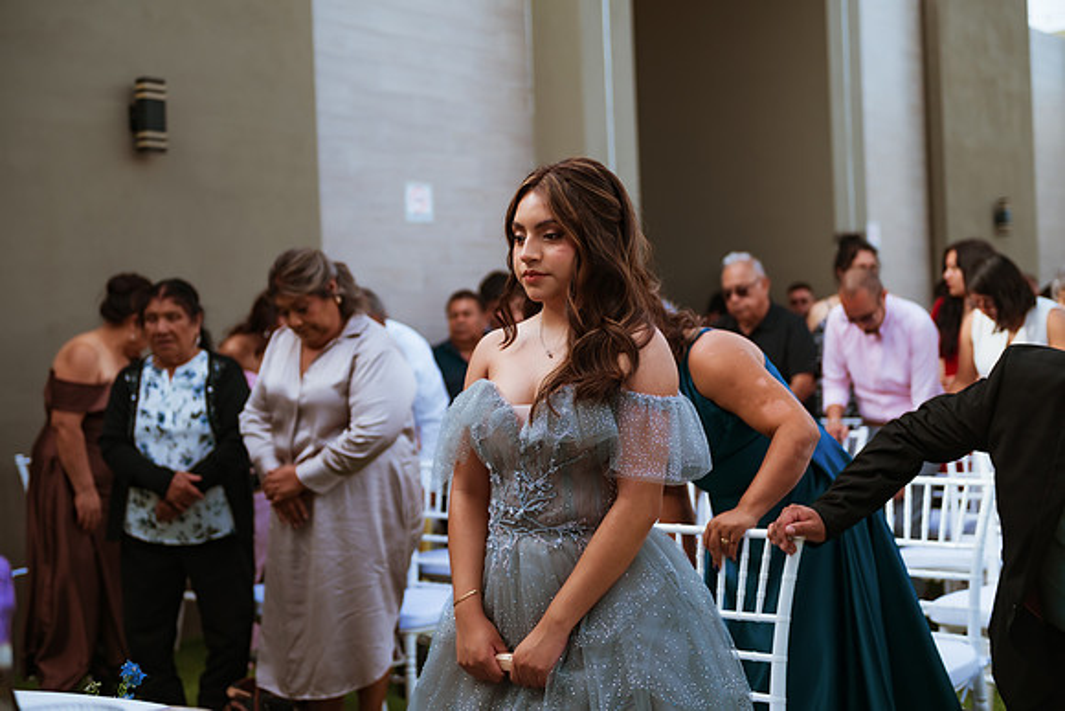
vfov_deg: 26.0
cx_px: 532
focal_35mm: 52
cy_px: 356
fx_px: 1539
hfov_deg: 38.2
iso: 100
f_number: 2.8
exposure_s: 1/1250
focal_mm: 52
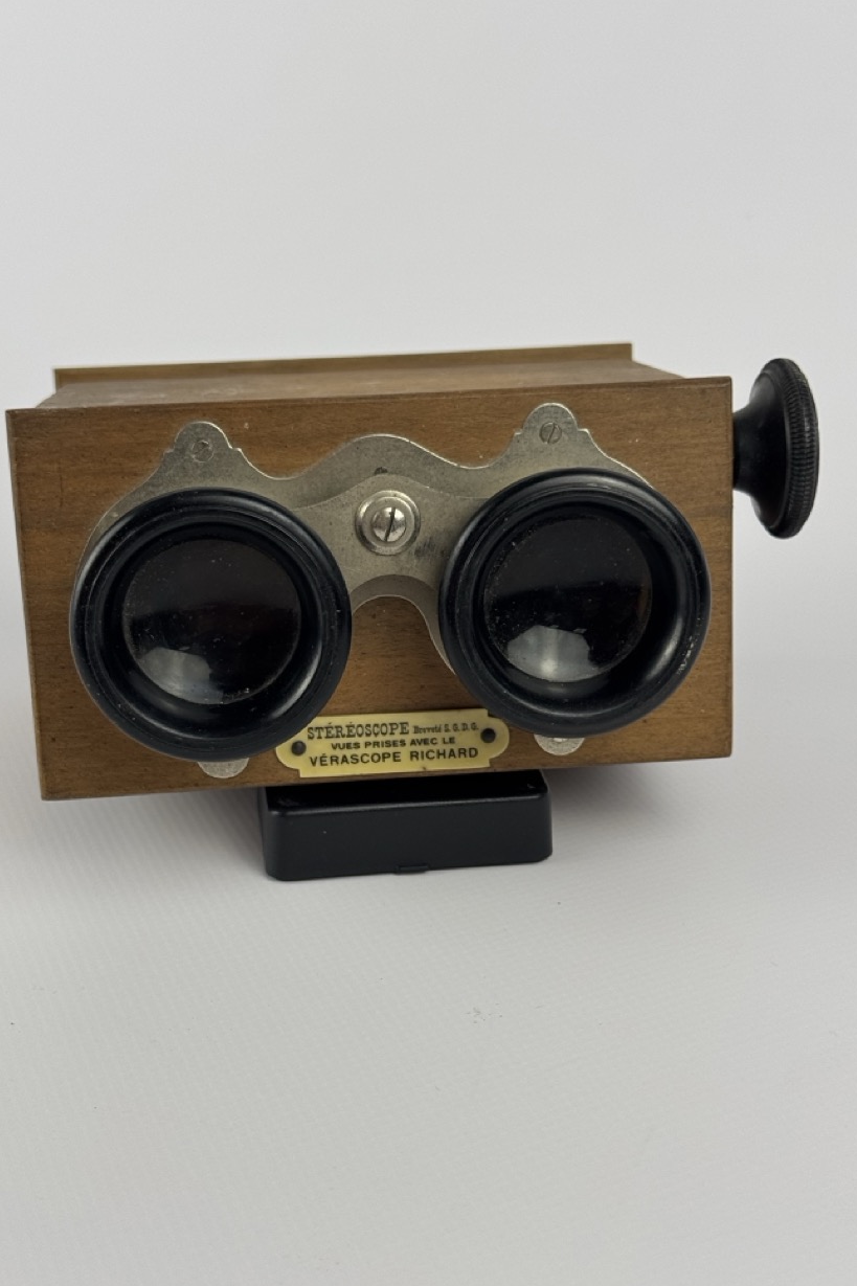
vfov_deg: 38.2
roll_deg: +1.3
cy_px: 659
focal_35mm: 52
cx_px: 410
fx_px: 1857
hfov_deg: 26.0
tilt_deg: -22.4
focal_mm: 6.76
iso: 64
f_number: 1.78
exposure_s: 1/445
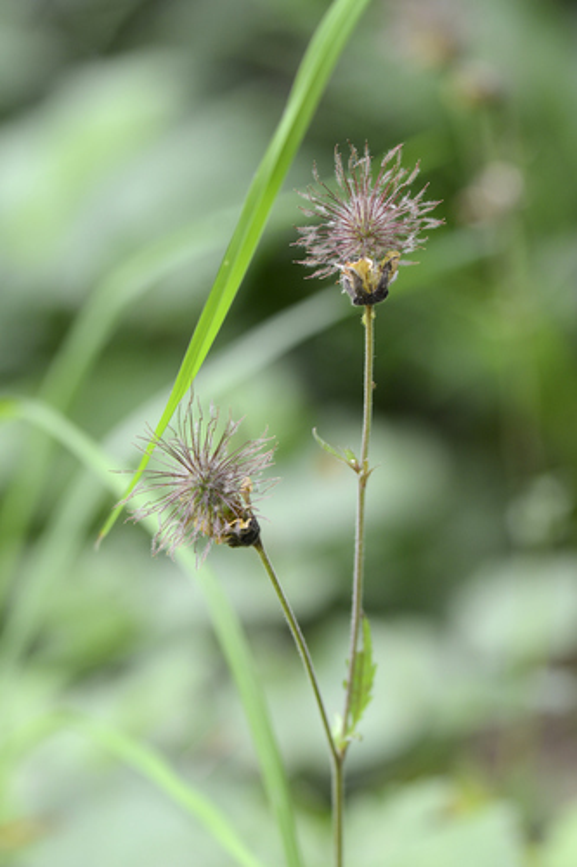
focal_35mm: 105
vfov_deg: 19.5
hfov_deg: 13.0
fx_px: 2526
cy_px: 434
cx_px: 288
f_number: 5
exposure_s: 1/100
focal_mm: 105
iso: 500
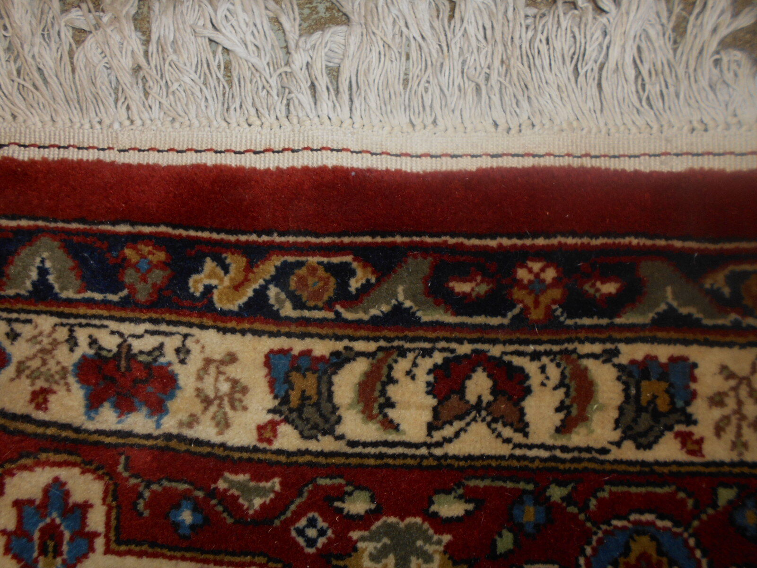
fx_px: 569
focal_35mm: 26
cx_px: 378
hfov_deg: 67.3
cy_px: 284
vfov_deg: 53.1
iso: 80
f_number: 3.2
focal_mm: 4.6
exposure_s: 1/25
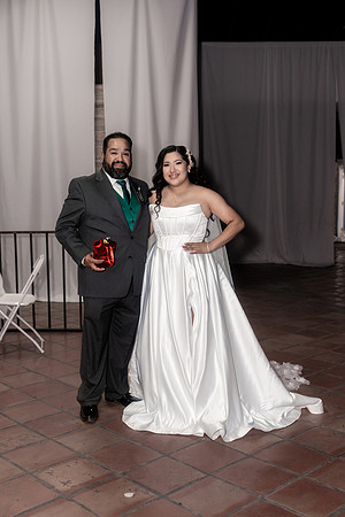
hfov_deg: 31.9
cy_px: 258
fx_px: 604
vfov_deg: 46.4
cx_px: 172
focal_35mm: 42
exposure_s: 1/250
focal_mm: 42
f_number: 4
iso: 2000
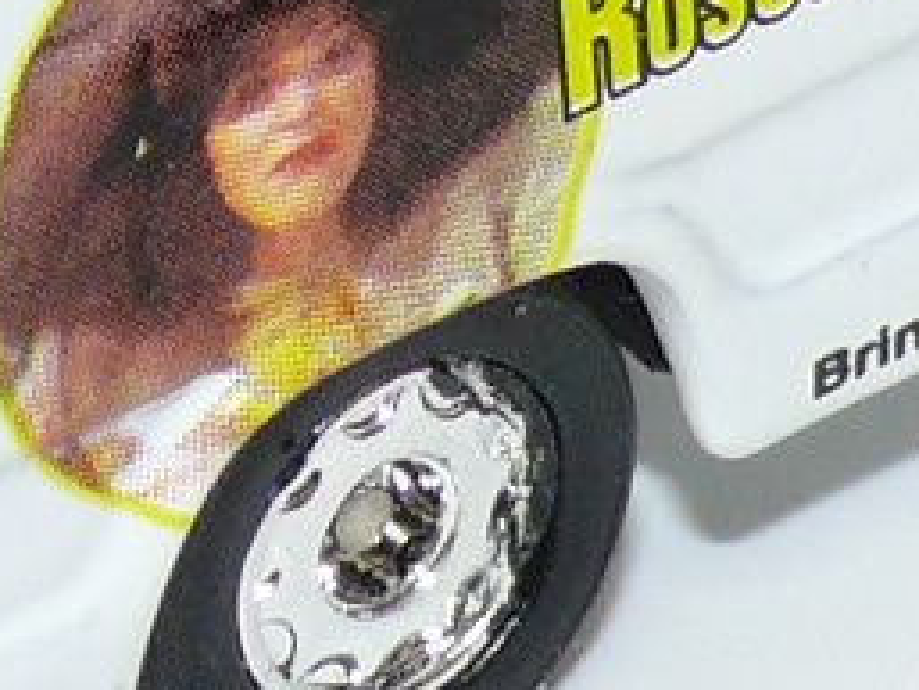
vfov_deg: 3.2
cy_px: -683
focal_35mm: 461
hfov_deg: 4.3
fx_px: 12245
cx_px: 615
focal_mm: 11.1
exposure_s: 1/30
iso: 100
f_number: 4
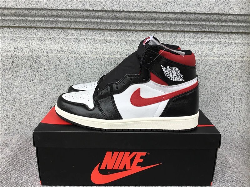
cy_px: 94
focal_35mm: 31
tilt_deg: -16.7
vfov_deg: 45.4
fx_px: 224
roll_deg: -0.8
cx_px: 125
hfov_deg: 58.4
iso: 25
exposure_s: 1/270
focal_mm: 3.3
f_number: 2.4
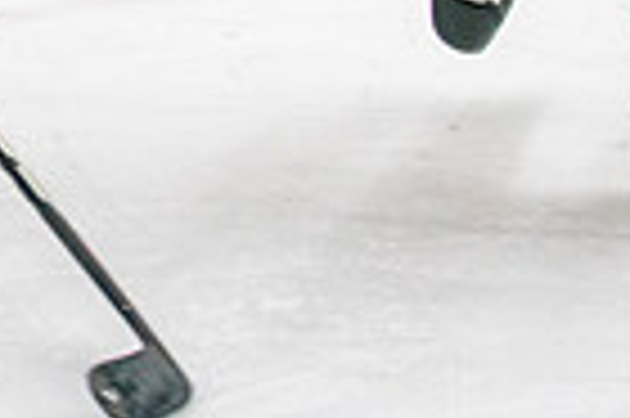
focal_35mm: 373
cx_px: -468
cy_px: -623
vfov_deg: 3.6
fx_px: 6520
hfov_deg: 5.5
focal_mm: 70
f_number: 2.8
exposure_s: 1/640
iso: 2500
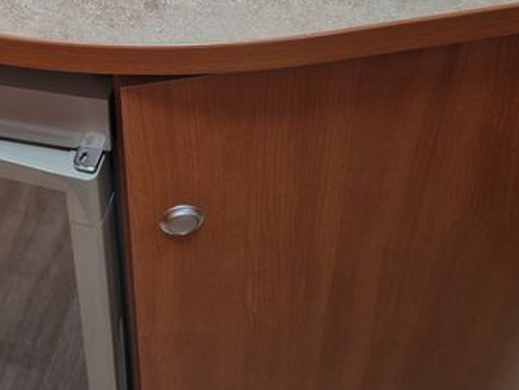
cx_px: 73
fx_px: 1035
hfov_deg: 27.4
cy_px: 66
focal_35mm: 69
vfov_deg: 21.0
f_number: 1.8
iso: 80
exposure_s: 1/180
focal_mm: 5.4
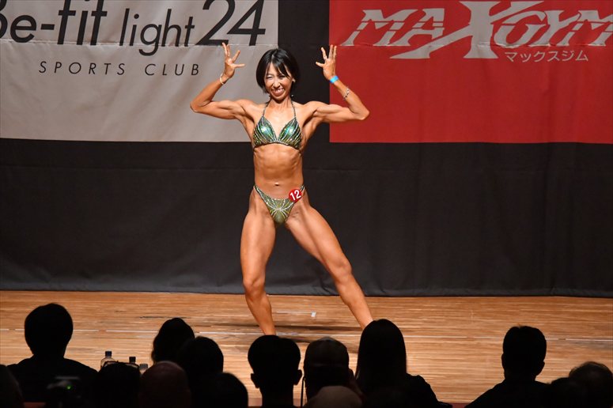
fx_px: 4340
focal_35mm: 255
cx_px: 306
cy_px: 204
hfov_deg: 8.1
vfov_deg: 5.4
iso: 10000
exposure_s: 1/400
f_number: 5.6
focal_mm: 170
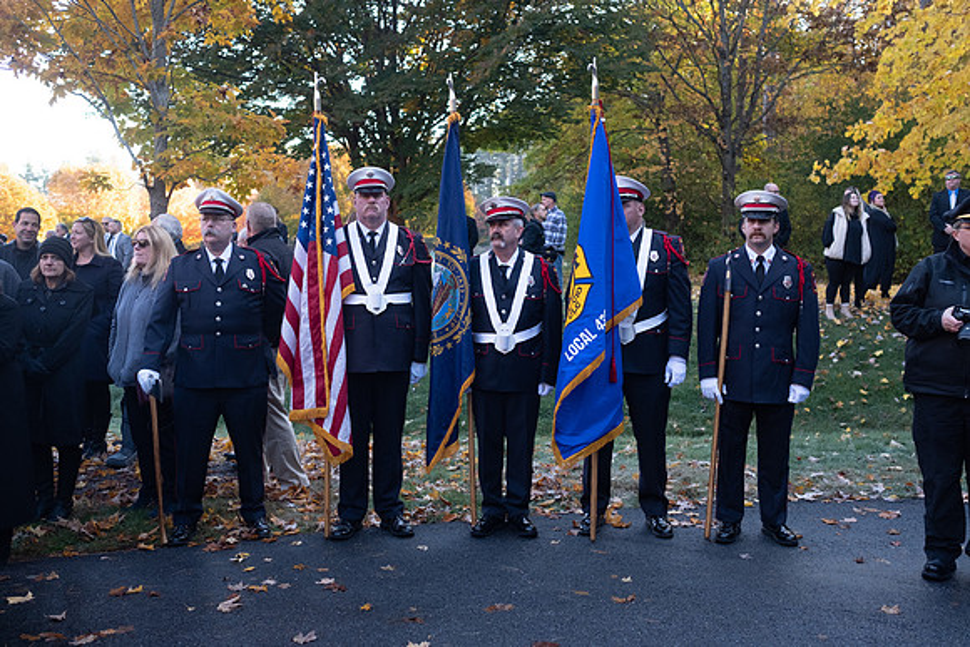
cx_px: 485
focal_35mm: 35
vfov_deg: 37.9
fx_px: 943
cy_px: 324
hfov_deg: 54.4
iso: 800
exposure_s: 1/640
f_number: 2.8
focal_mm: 23
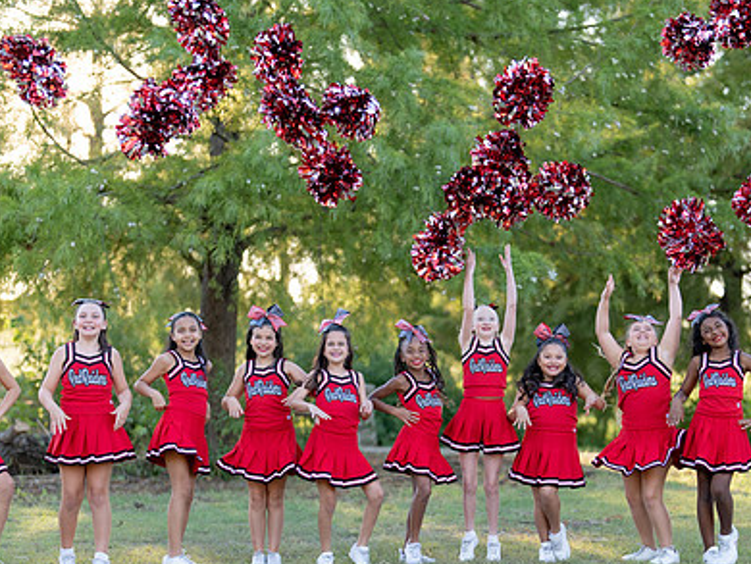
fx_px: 1910
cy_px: 421
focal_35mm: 88
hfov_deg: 22.2
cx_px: 477
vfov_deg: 16.7
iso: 200
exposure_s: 1/1000
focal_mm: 50
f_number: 1.2
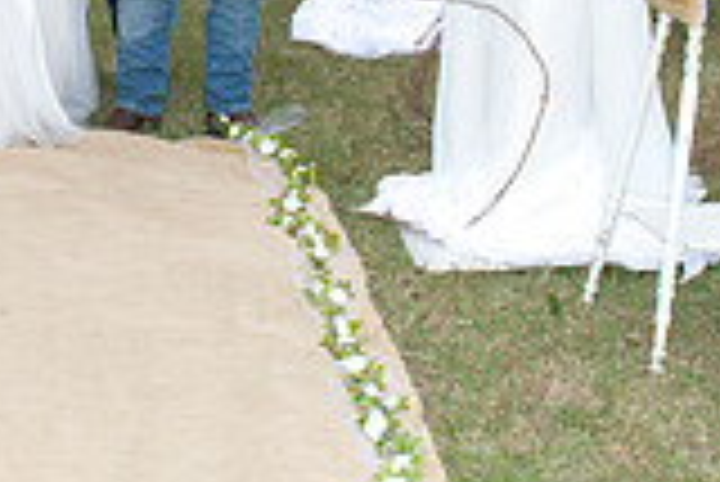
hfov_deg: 21.1
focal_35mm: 94
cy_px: -234
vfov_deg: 13.7
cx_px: 45
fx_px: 1882
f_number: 4.5
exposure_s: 1/160
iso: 800
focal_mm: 26
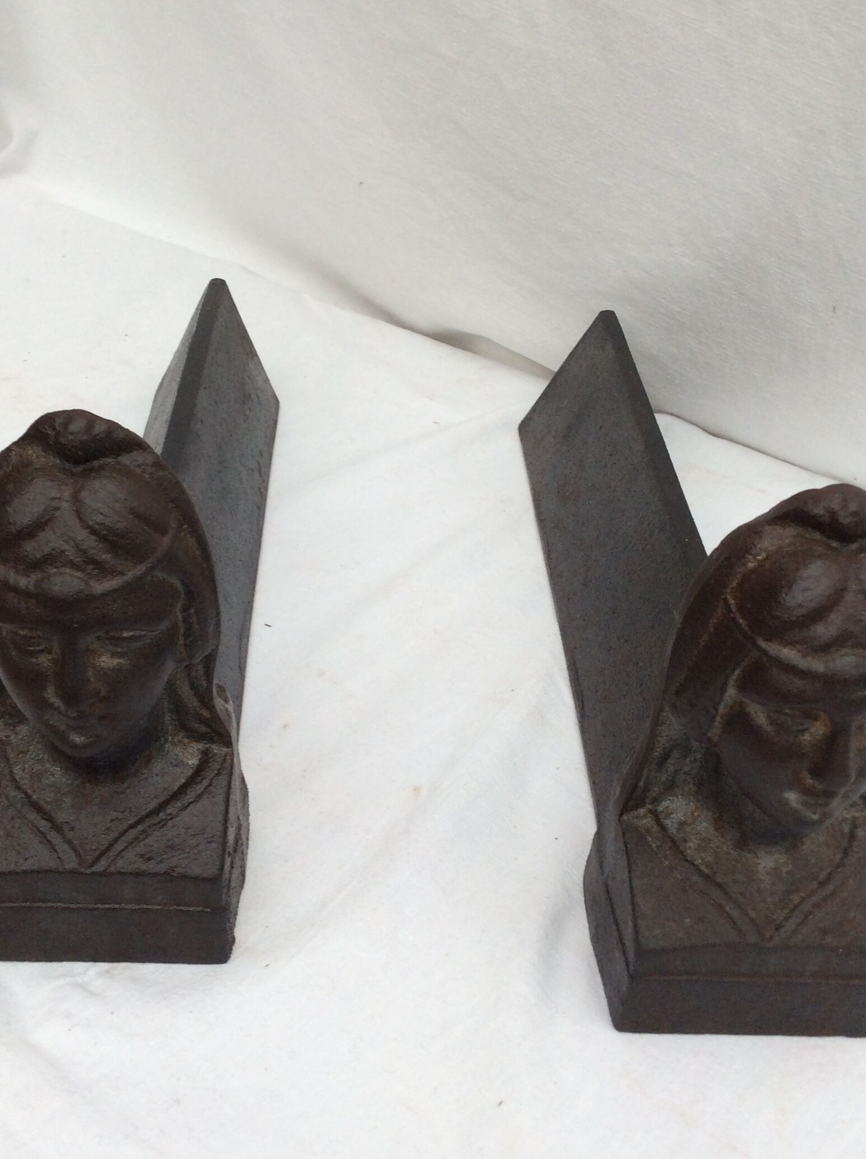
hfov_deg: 35.9
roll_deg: -1.8
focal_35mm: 40
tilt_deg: -35.2
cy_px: 630
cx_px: 412
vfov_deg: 46.8
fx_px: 1338
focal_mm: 3.3
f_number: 2.4
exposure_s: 1/113
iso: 32
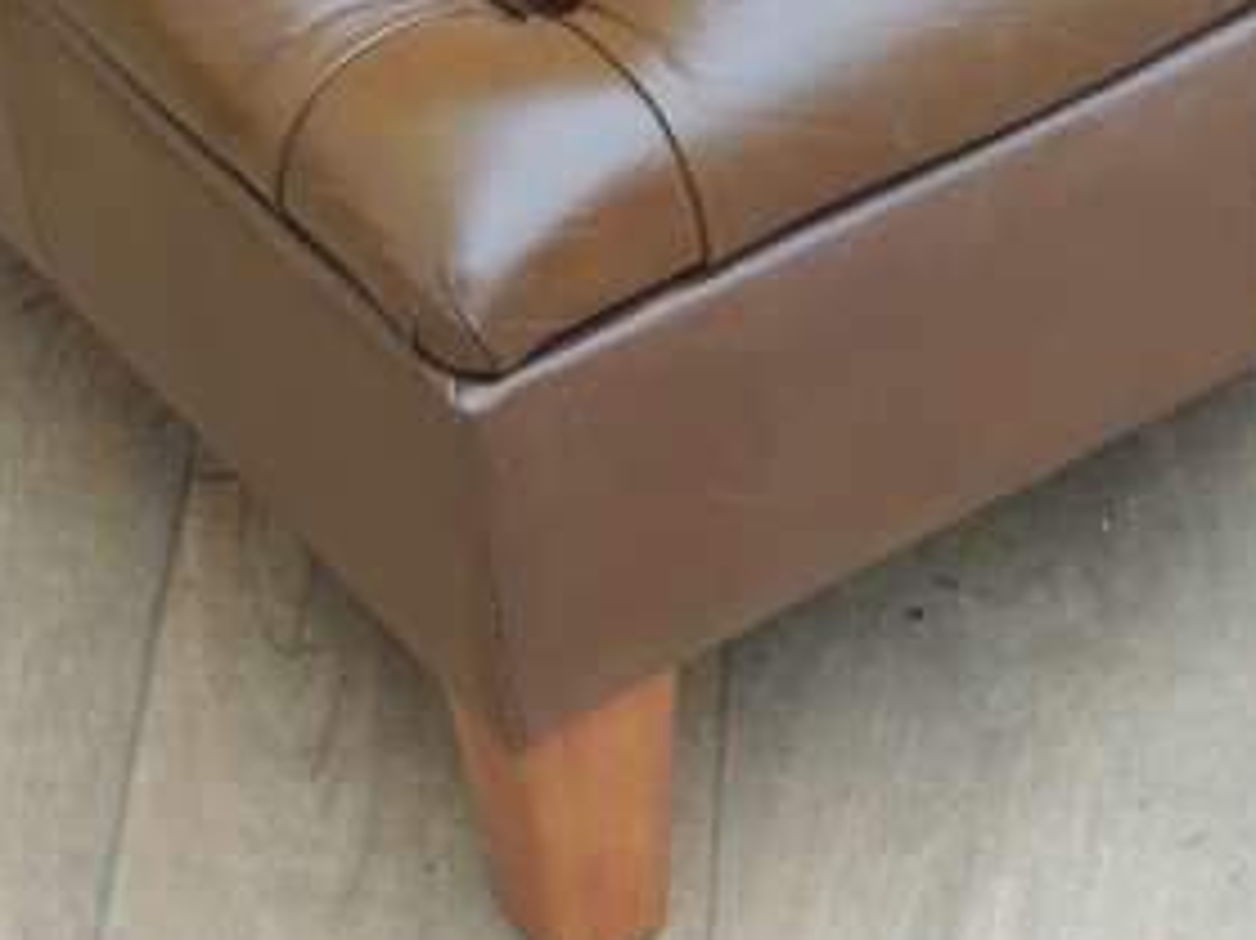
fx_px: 5331
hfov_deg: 13.4
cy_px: 63
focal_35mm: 147
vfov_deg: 10.0
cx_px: 1031
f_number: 3.3
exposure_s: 1/50
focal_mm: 7.1
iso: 125
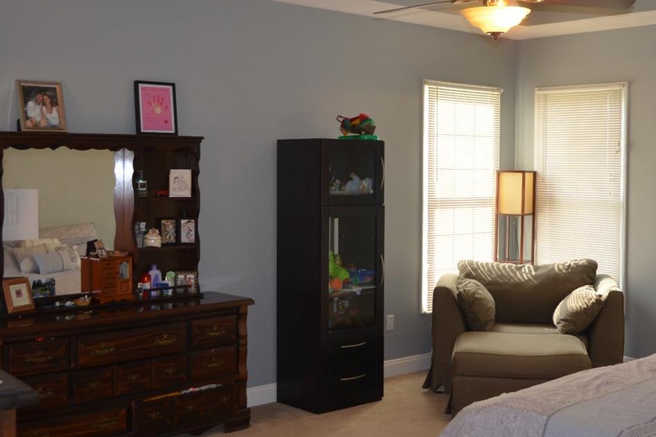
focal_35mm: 52
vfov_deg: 26.0
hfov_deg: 37.9
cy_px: 188
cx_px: 420
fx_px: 947
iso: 400
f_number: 3.8
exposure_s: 1/60
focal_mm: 22
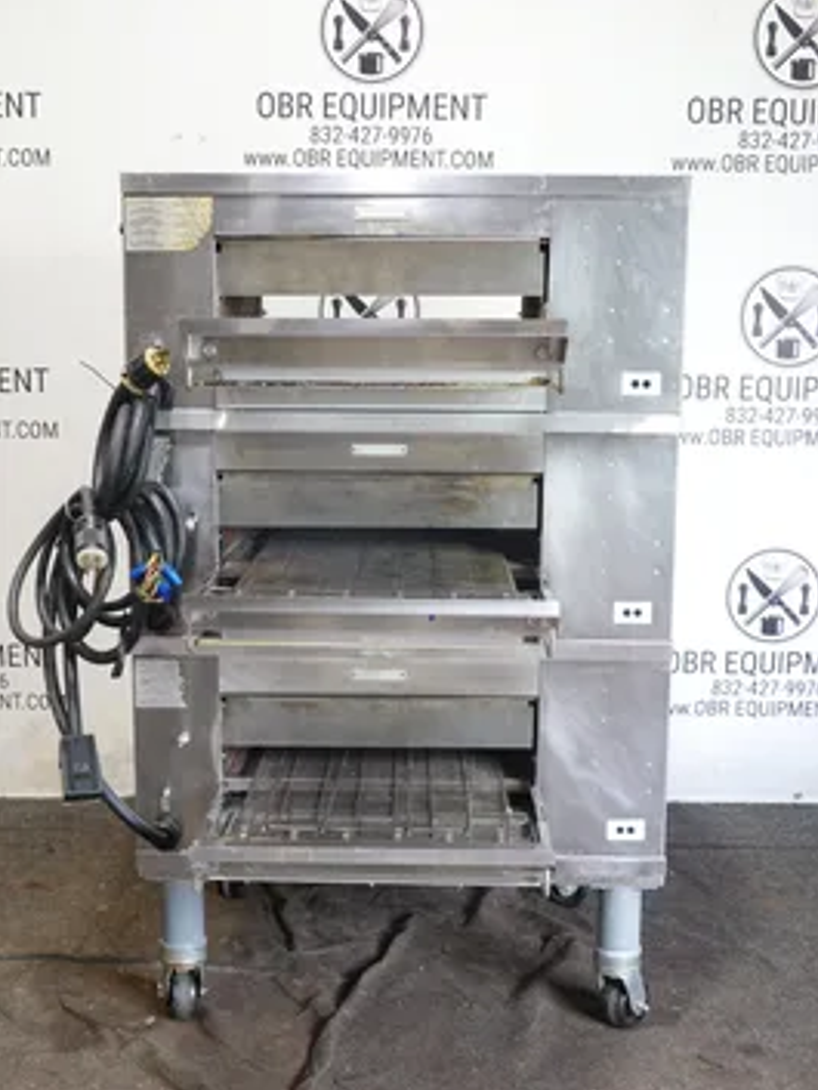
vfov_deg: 38.9
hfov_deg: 29.7
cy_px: 602
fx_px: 1543
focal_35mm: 49
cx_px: 409
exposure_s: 1/10
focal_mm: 16.54
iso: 320
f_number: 4
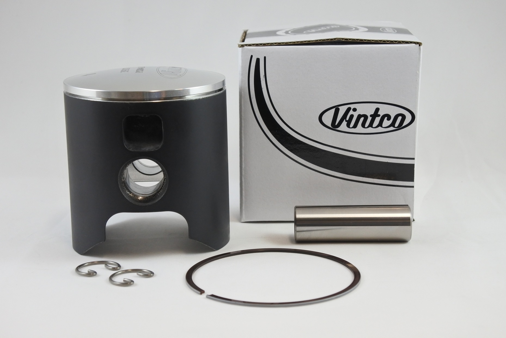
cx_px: 253
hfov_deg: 32.9
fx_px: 857
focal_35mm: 61
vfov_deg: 22.3
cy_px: 169
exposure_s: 1/125
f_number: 5
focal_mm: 22.7
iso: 640
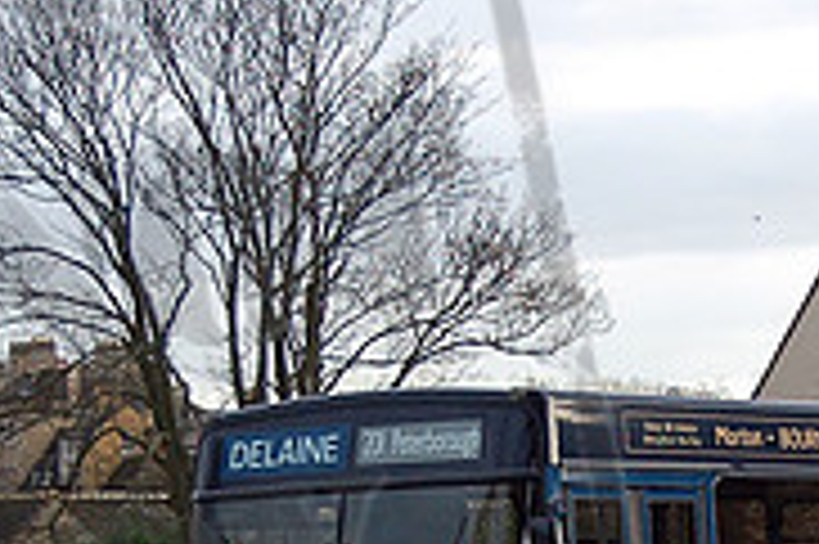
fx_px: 3478
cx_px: 616
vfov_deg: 8.9
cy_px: 609
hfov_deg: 13.4
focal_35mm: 153
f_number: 4.5
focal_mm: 32
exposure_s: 1/500
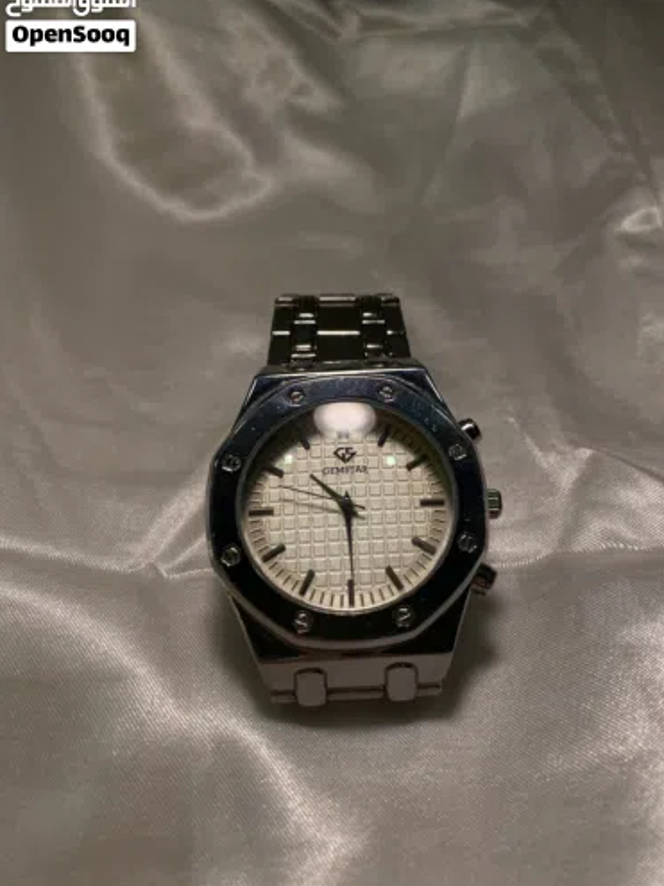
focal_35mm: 28
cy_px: 457
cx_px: 356
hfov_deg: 49.7
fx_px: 716
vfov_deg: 63.4
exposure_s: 1/206
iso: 32
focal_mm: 4.25
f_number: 1.8
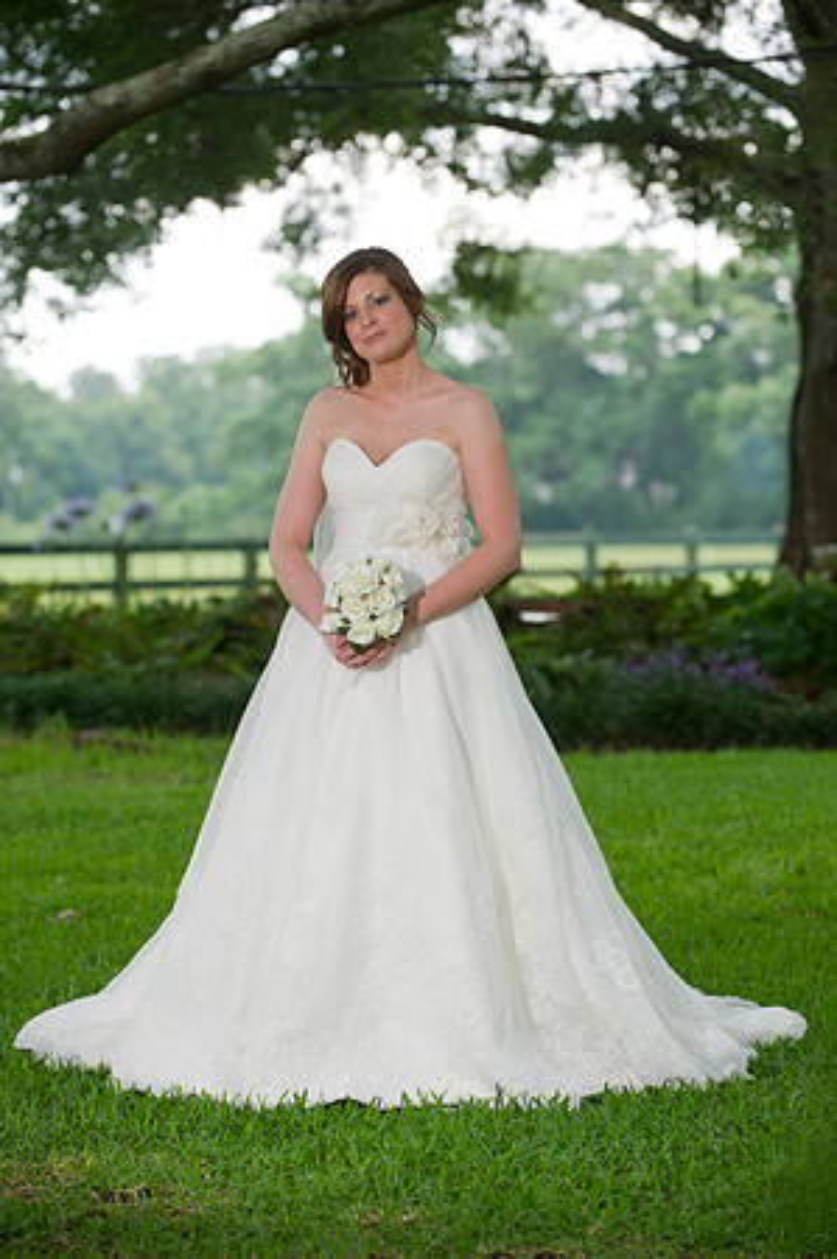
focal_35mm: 120
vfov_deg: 17.1
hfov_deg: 11.4
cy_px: 630
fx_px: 4194
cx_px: 418
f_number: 3.5
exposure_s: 1/400
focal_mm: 120
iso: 500
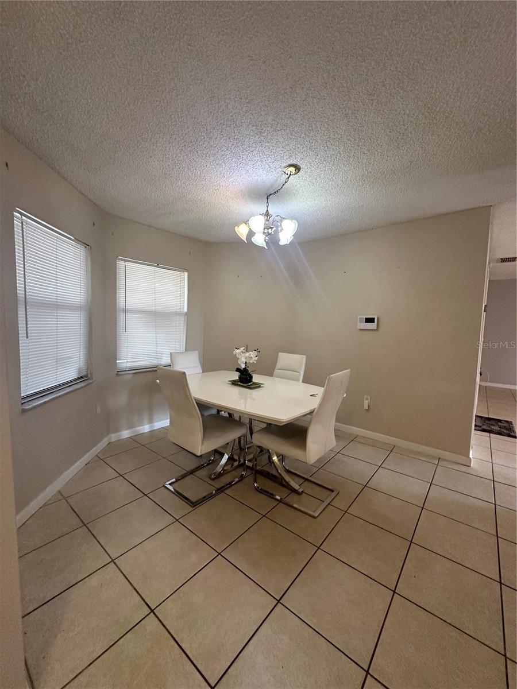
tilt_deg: -0.8
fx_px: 279
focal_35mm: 14
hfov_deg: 85.7
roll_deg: -2.0
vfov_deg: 102.1
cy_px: 344
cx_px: 258
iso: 320
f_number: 2.2
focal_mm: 2.22
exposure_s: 1/120
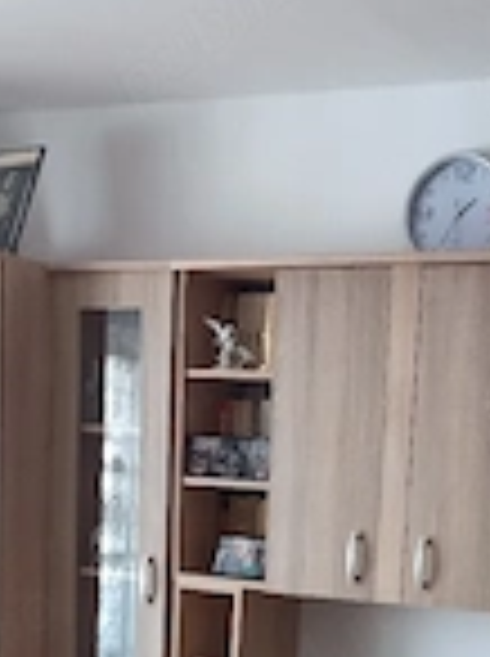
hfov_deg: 19.7
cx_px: 351
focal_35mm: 74
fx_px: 1401
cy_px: 752
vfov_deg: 24.3
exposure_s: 1/25.1
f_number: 1.8
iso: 200
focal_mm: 4
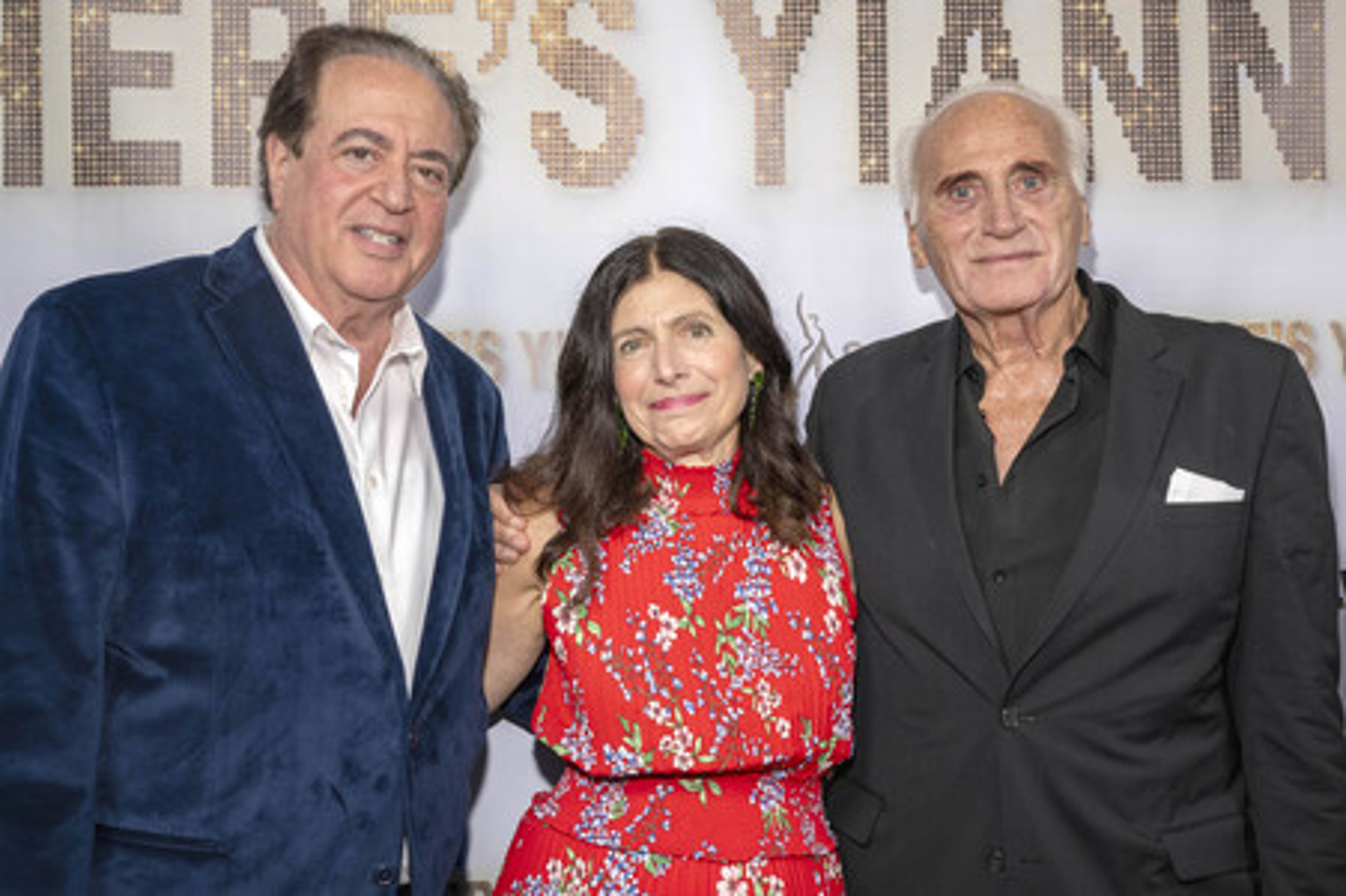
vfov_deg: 37.8
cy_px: 448
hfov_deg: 54.5
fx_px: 1308
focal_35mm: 35
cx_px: 673
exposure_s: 1/200
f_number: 6.3
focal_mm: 35
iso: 640
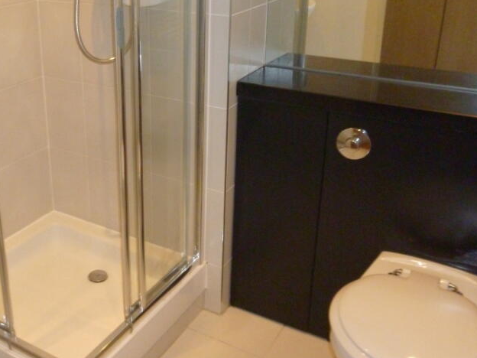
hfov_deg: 44.3
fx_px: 565
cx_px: 119
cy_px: 133
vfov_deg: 34.9
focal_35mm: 41
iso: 400
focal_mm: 4.5
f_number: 3.1
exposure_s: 1/60
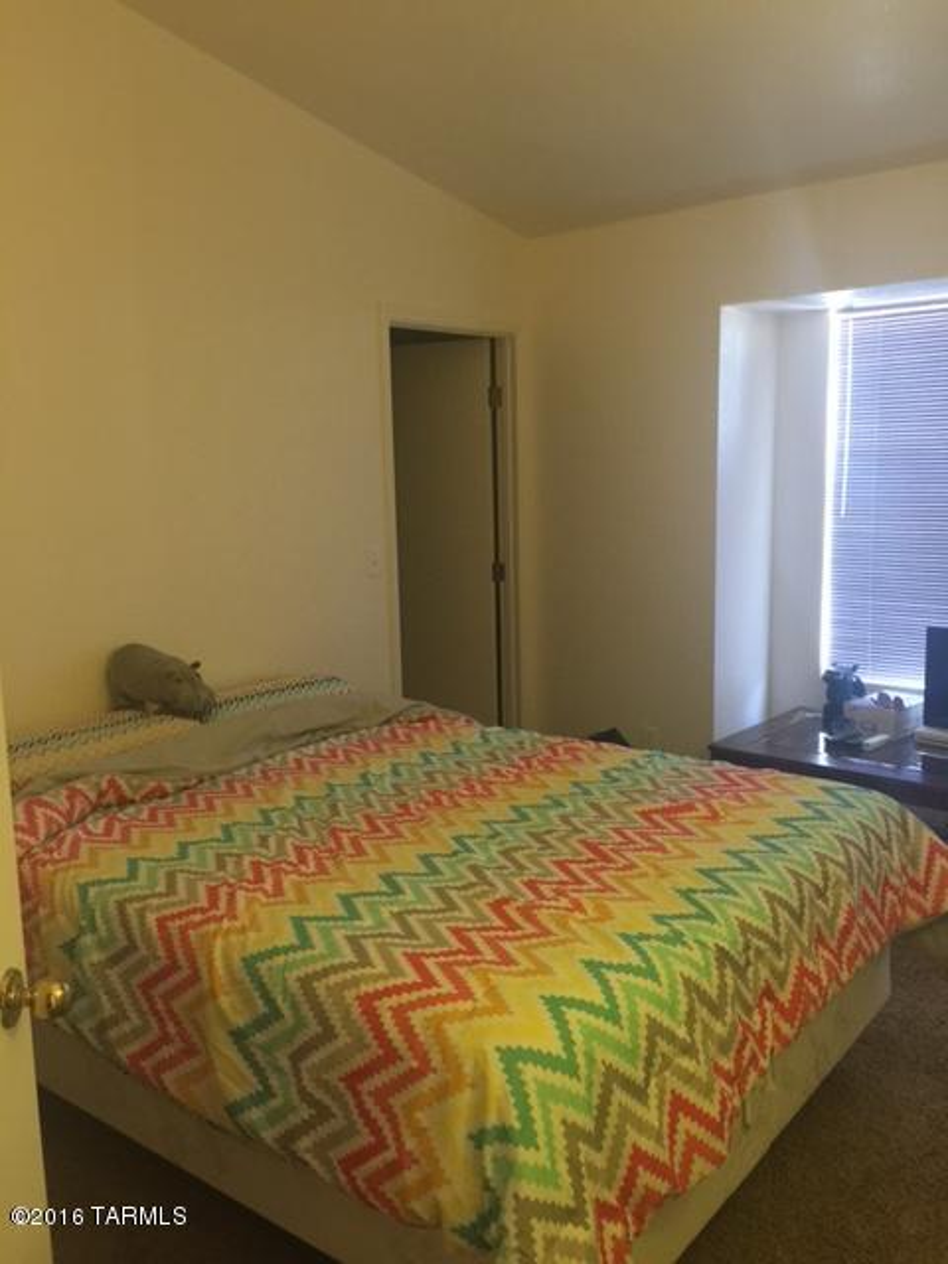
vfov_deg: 61.7
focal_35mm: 29
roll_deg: +0.7
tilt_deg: -8.9
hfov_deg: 48.2
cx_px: 474
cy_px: 632
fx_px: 1059
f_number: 2.2
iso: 100
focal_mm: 4.15
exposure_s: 1/8
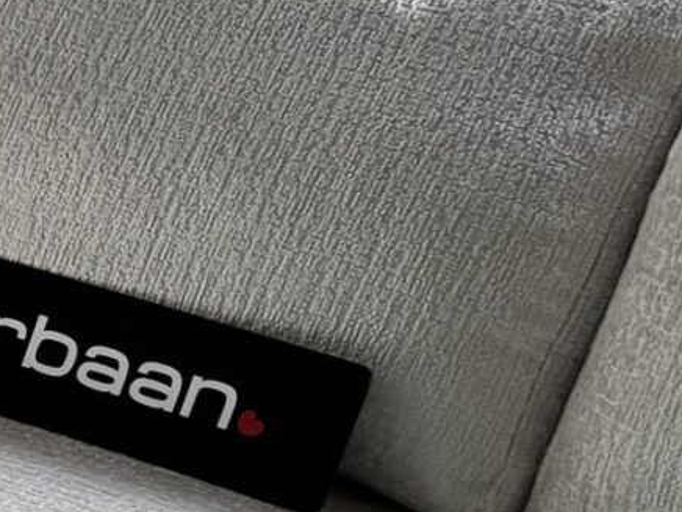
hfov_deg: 11.4
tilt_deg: -34.5
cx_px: -993
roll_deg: -2.5
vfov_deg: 10.1
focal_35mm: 141
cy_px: 831
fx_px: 2778
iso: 80
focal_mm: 6.76
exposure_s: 1/229
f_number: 1.78
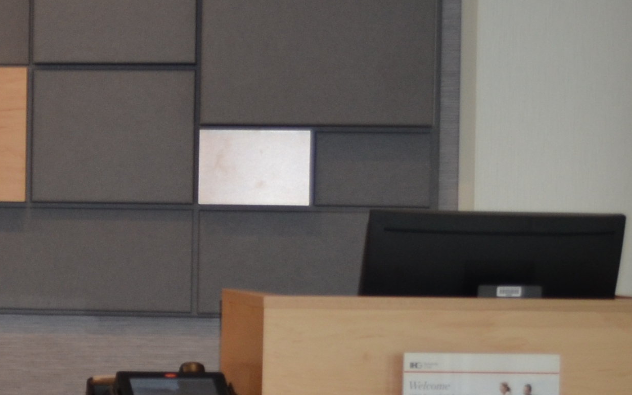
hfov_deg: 12.5
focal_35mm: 158
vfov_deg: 8.3
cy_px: 293
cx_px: -350
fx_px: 2721
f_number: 4.2
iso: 360
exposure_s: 1/125
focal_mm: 26
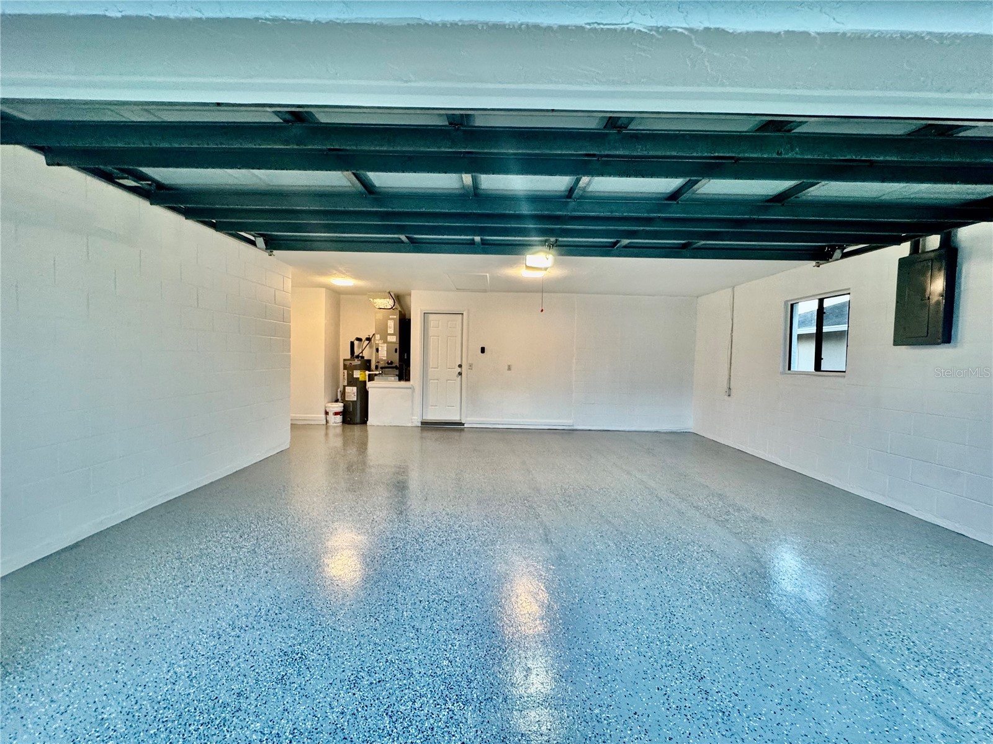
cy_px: 372
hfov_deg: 102.1
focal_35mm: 14
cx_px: 496
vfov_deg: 85.7
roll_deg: -1.0
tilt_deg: -2.2
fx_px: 402
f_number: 2.2
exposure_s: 1/60
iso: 200
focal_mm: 2.22
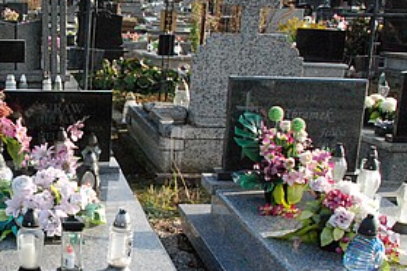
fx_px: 701
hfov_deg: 30.9
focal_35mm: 62
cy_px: 201
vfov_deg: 21.7
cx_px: 42
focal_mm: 18
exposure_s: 1/500
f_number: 11
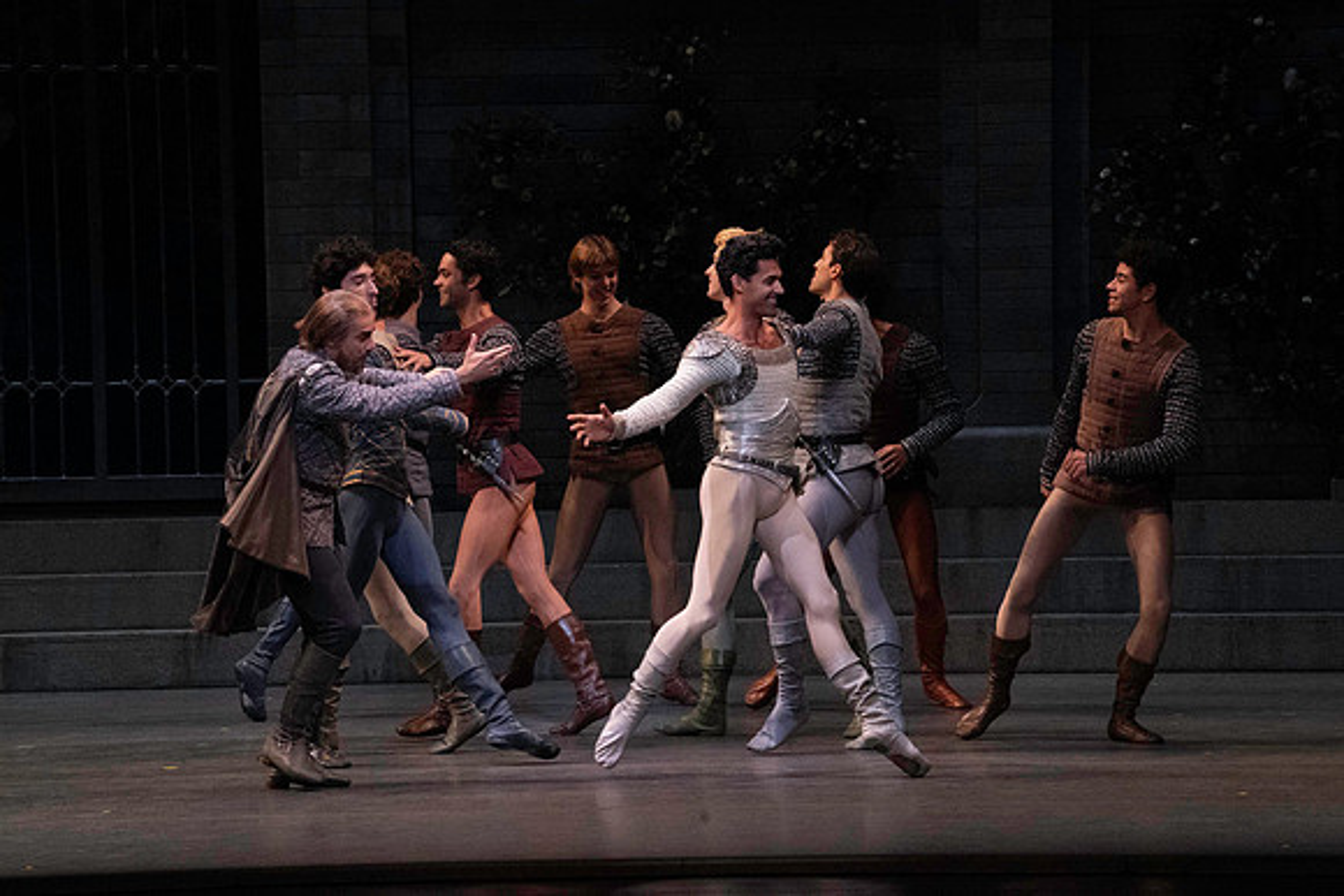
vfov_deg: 6.9
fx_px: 7468
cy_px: 448
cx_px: 672
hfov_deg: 10.3
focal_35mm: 200
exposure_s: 1/400
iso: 16000
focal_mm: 200
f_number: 13
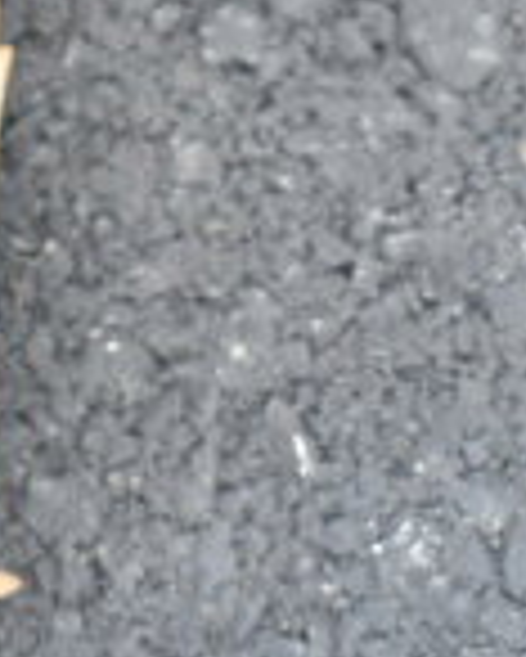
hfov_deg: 6.3
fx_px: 4568
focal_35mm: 235
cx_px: -751
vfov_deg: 8.2
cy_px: 61
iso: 400
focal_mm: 40
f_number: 5
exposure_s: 1/60
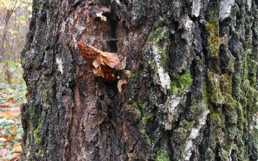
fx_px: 323
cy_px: 74
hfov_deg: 43.5
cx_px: 129
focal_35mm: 46
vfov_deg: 28.0
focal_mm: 7.7
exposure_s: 1/30
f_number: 3.8
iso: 400
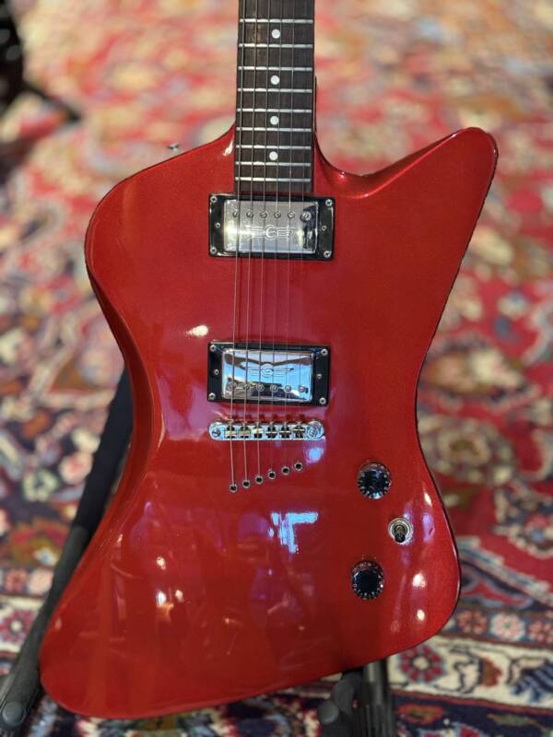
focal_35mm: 48
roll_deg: +1.0
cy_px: 368
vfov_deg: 39.7
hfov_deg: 30.3
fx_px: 1022
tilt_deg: -39.7
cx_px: 276
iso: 640
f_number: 1.78
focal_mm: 6.76
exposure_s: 1/30
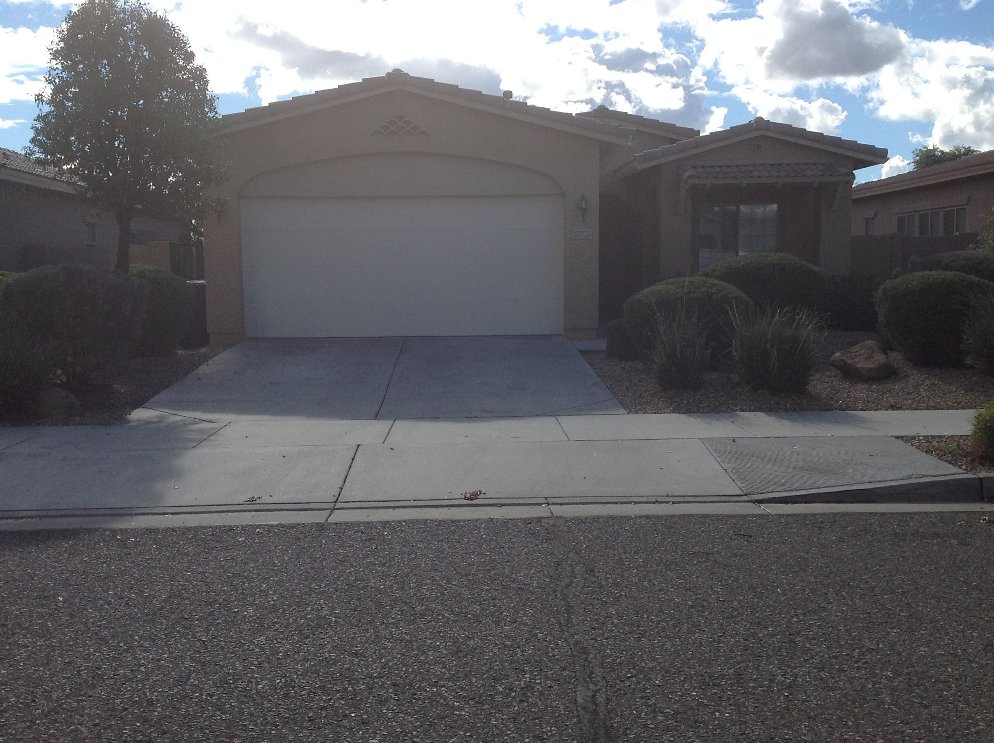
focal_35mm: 42
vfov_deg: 34.3
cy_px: 376
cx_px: 490
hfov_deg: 44.9
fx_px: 1204
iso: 80
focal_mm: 4.28
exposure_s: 1/2519
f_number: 2.4
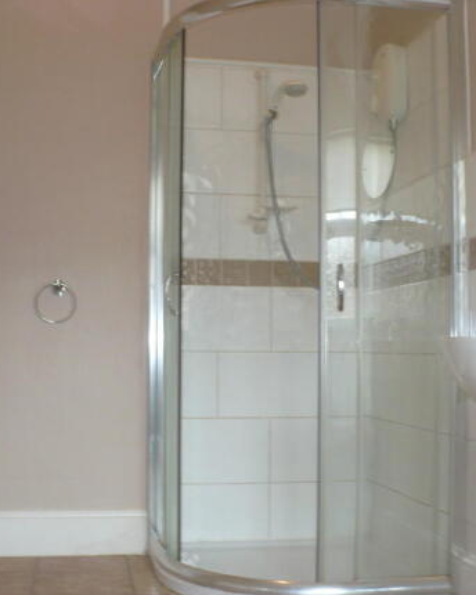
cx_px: 239
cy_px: 301
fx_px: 863
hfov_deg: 30.8
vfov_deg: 38.0
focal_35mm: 49
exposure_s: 1/40
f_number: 2.8
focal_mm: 6.1
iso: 200
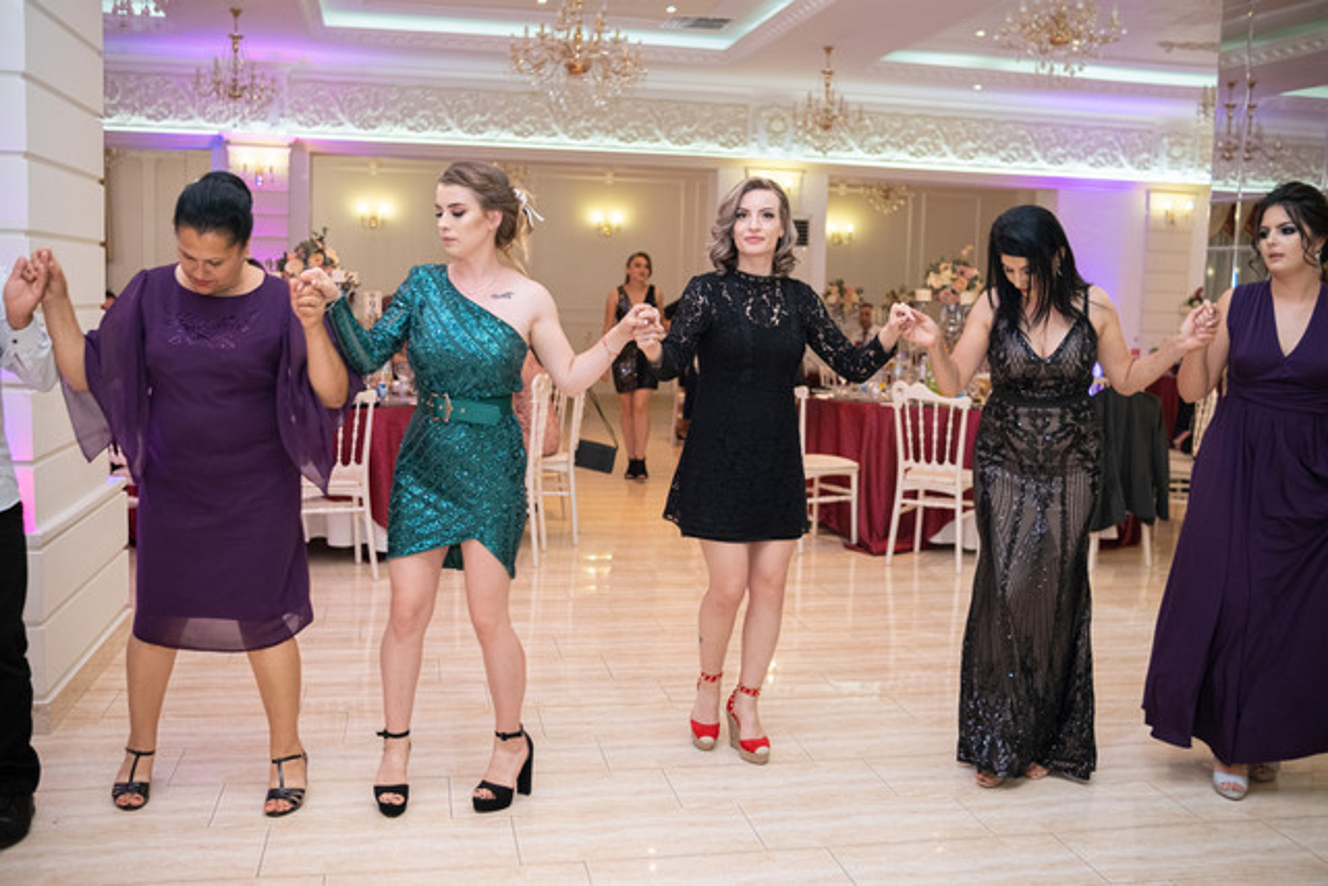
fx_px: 1291
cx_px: 664
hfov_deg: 54.4
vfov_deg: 37.9
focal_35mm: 35
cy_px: 443
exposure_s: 1/125
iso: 800
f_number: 2
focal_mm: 23
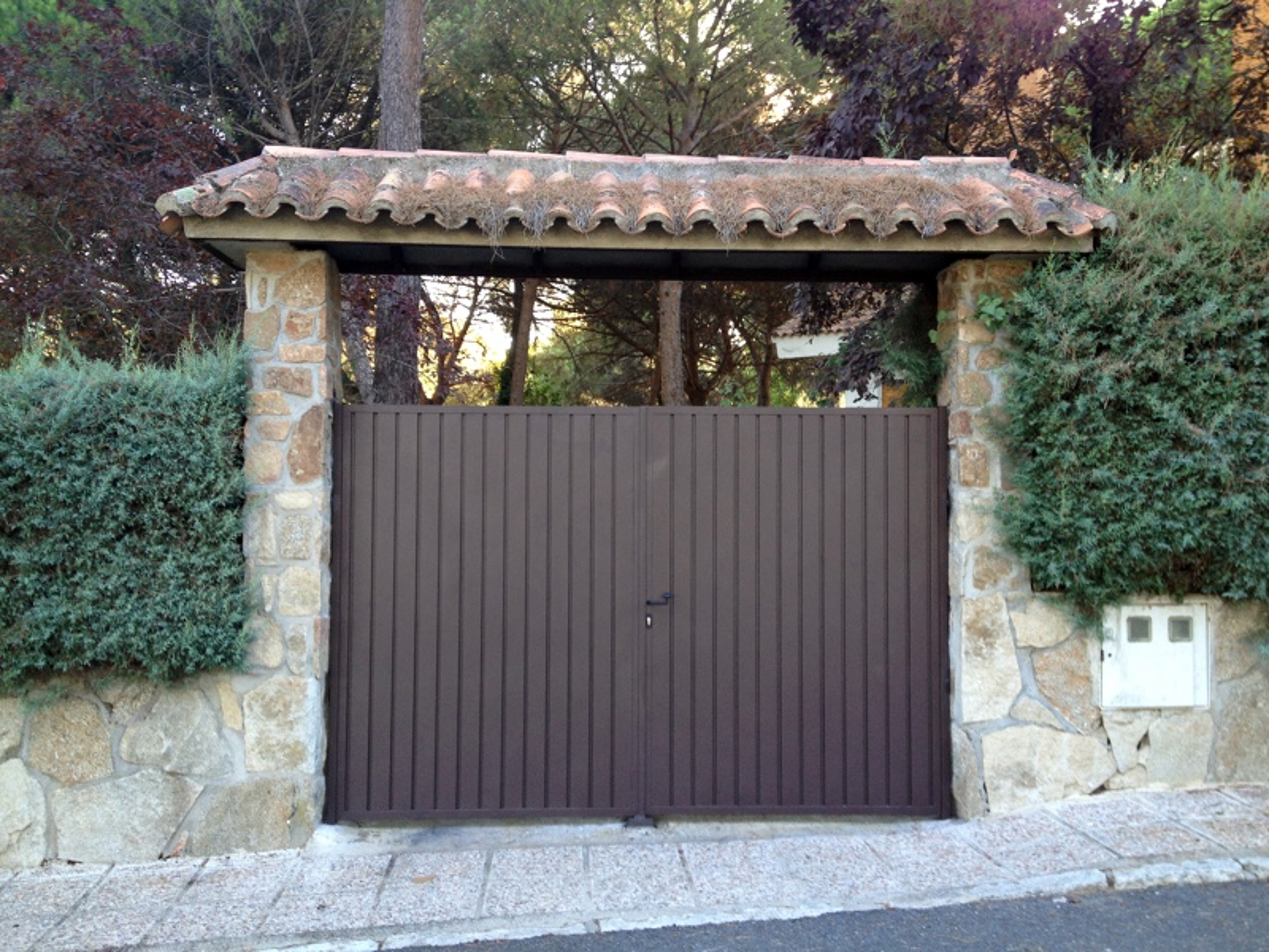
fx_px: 1283
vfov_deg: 40.7
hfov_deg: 52.6
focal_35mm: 35
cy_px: 476
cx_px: 634
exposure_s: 1/40
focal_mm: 4.28
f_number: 2.4
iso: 50
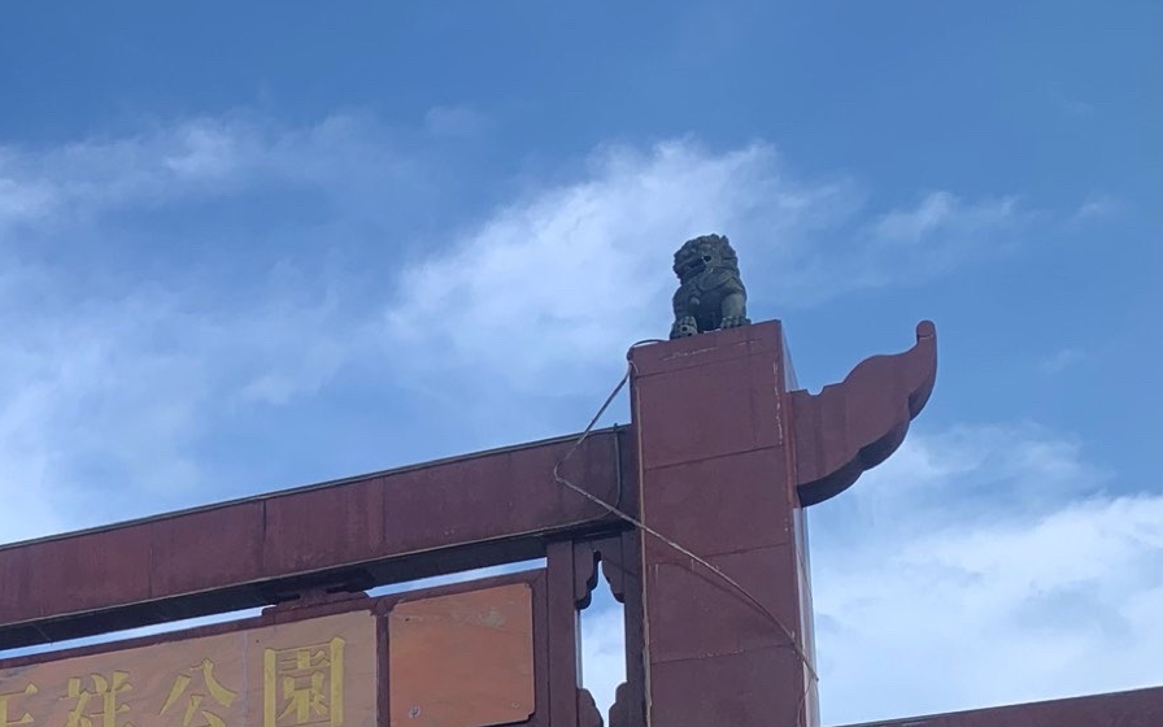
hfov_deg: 31.2
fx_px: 1997
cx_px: 149
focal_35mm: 63
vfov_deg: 18.9
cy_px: 991
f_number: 1.8
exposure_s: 1/1065
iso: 25
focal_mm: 4.25
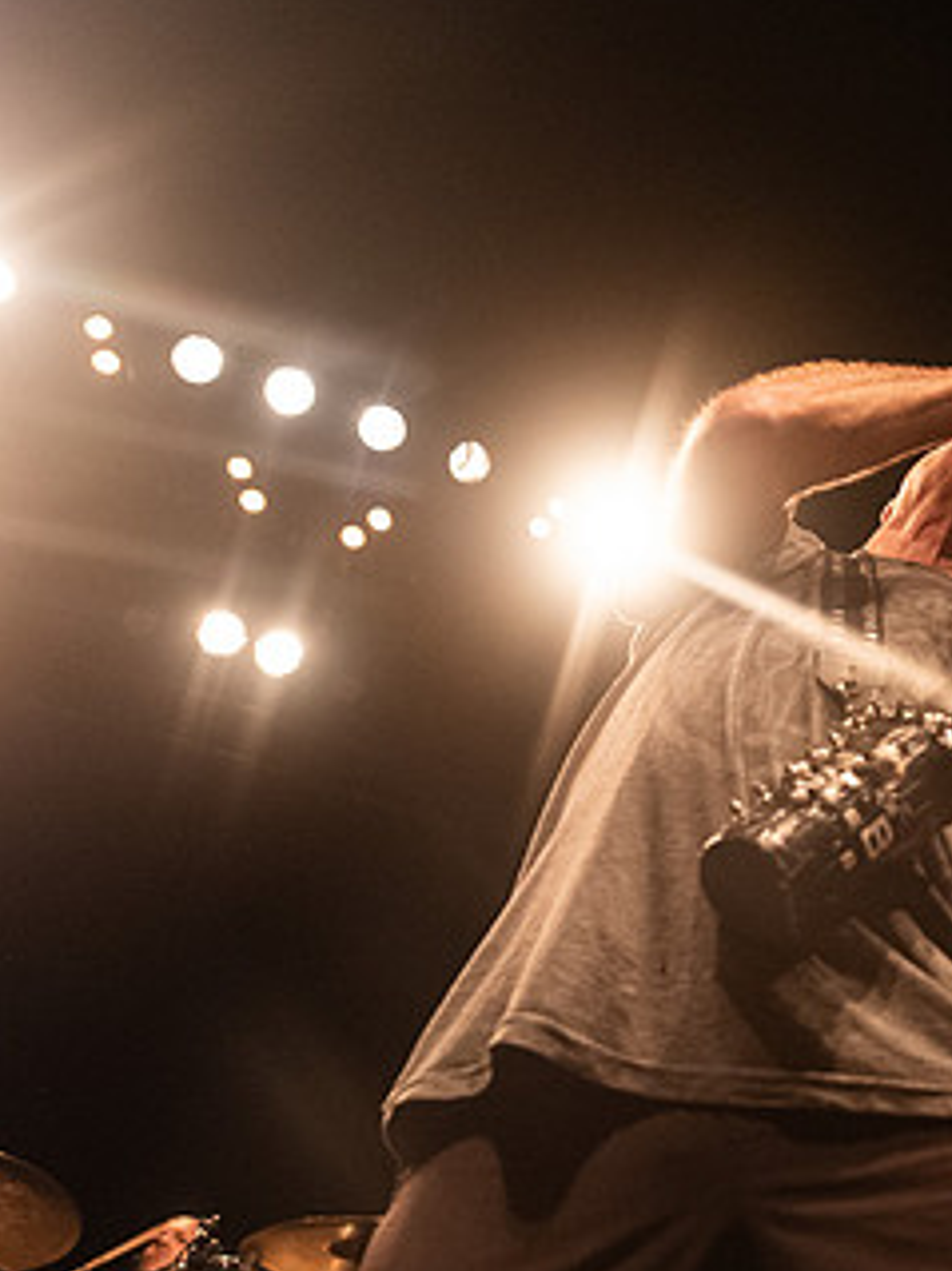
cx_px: 908
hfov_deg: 30.3
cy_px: 687
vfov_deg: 42.1
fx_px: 1651
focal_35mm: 45
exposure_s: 1/125
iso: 3200
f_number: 3.2
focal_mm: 24
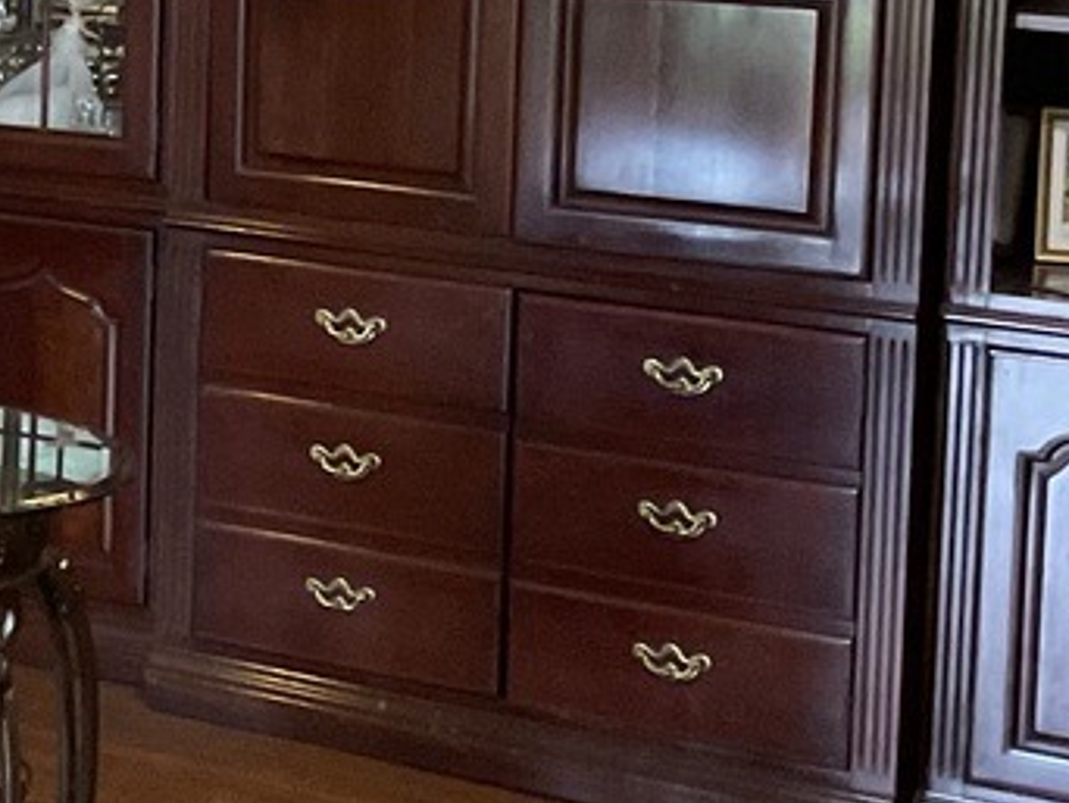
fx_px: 3770
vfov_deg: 12.1
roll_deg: -0.1
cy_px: 50
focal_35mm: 122
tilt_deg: -5.6
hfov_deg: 15.3
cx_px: -359
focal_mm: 3
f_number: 1.8
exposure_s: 1/60
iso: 250
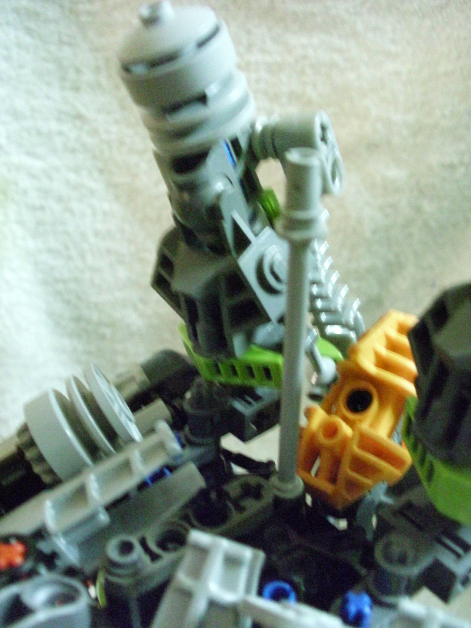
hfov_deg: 37.7
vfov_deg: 49.0
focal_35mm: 38
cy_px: 314
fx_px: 689
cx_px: 236
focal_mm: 6.3
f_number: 3.1
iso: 1600
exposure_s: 1/8
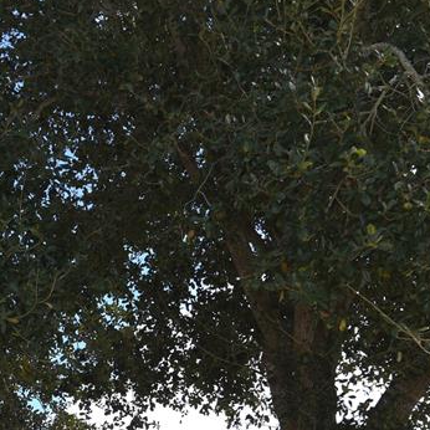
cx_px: 78
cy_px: 397
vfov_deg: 23.0
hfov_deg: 23.3
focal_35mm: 73
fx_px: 1026
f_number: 8
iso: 100
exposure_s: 1/200
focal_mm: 29
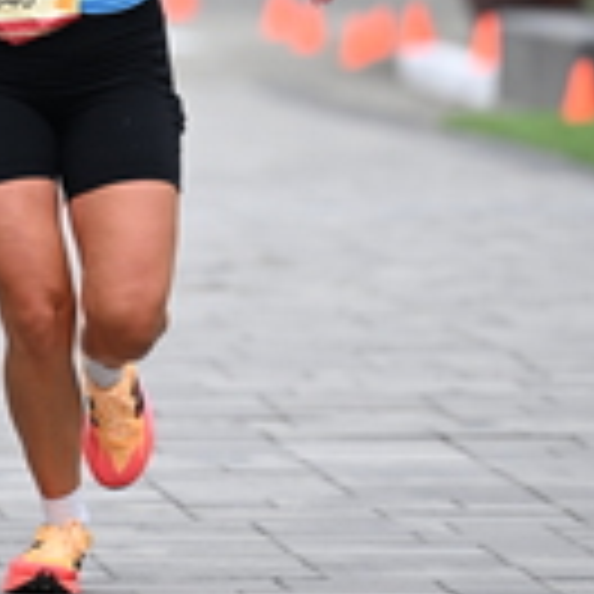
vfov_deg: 2.5
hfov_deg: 2.5
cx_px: -92
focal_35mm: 710
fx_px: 13784
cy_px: -225
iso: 640
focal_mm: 200
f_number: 2.8
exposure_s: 1/2000
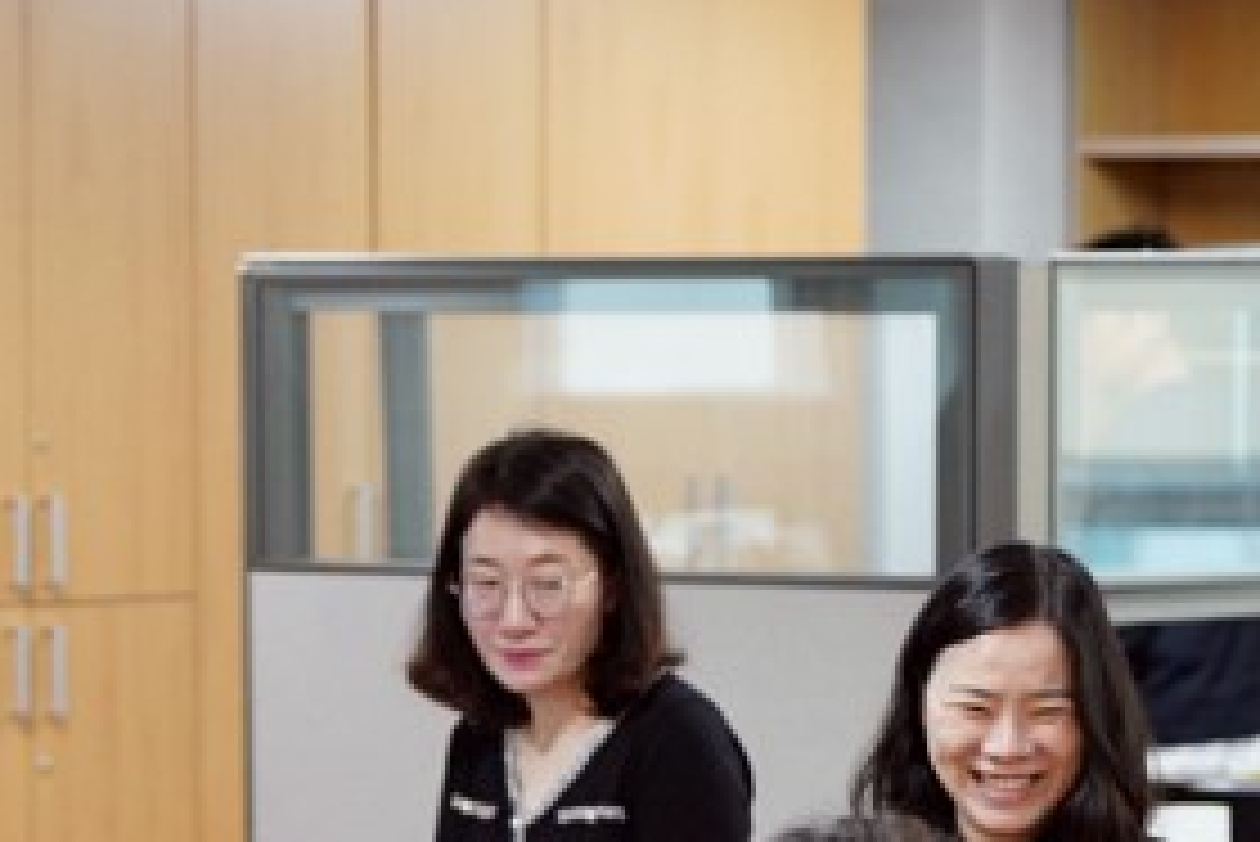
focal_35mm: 225
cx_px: 423
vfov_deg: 6.1
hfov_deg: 9.1
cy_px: 1040
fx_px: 7879
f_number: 2.8
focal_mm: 70
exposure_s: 1/160
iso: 1600
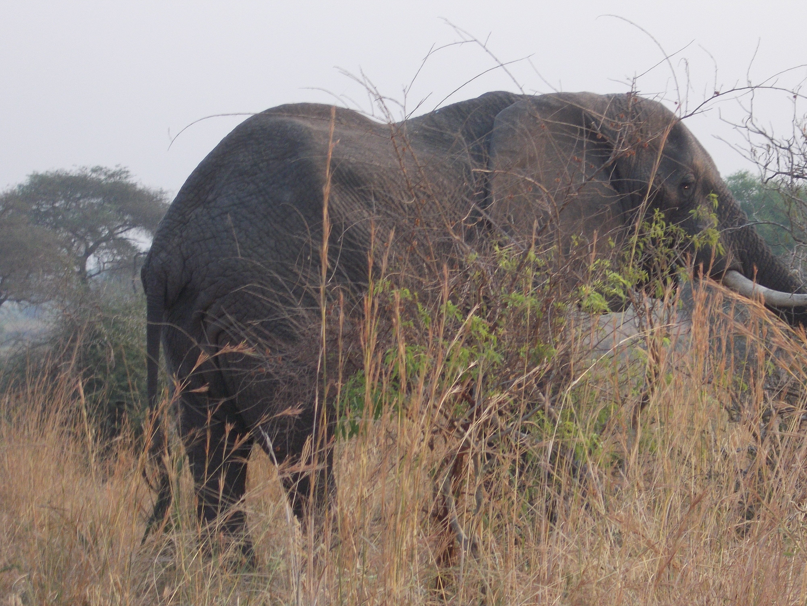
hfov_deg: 13.2
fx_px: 3474
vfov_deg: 10.0
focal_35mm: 149
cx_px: 453
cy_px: 347
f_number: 6.5
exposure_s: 1/60
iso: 160
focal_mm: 23
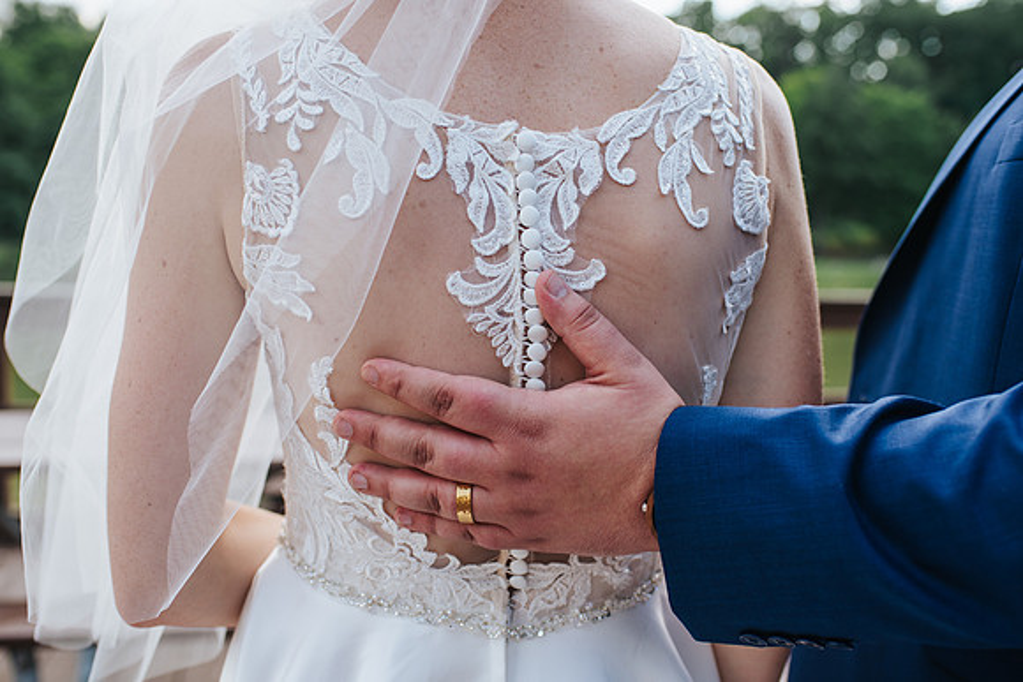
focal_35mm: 35
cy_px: 341
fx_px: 995
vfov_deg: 37.9
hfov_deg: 54.4
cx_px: 512
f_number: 3.2
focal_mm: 35
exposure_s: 1/800
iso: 250
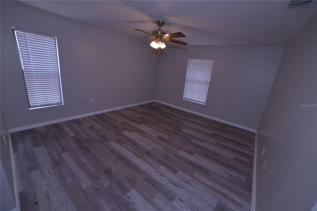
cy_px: 106
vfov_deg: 81.2
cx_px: 158
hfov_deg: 104.3
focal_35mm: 14
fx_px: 123
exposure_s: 1/200
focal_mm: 14
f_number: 8
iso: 1600
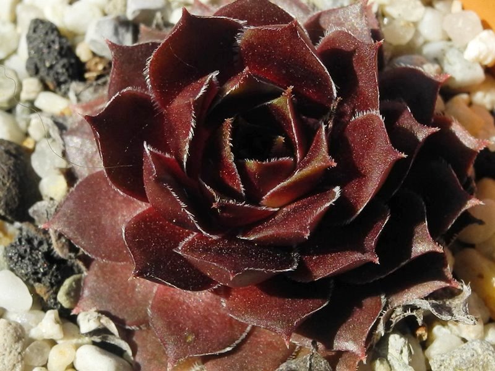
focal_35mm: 28
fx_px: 400
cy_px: 186
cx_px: 248
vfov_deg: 49.7
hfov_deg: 63.4
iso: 100
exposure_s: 1/1000
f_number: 4
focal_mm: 6
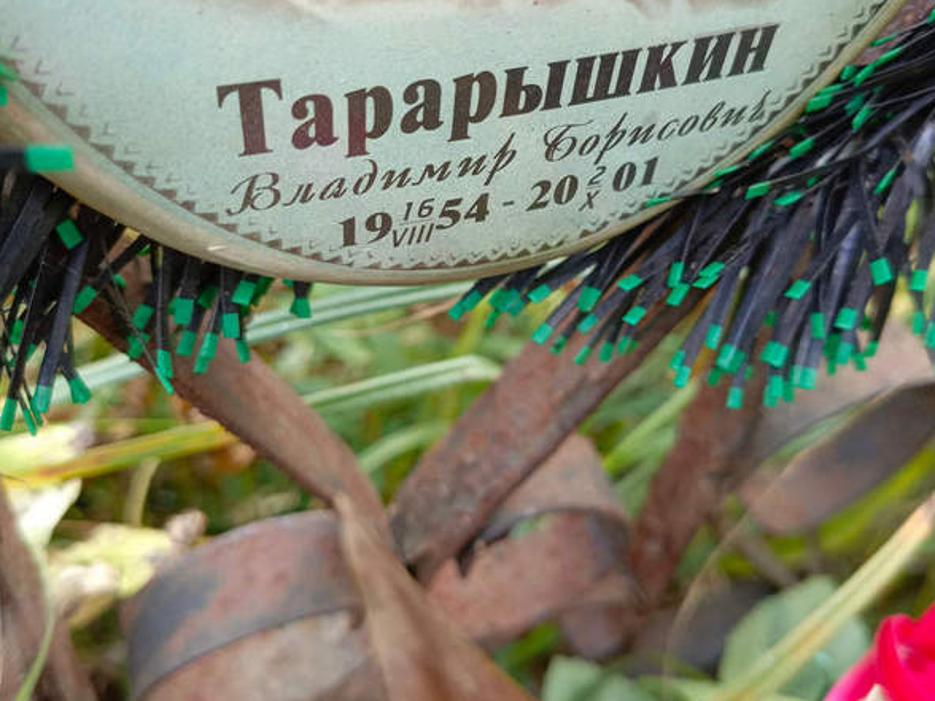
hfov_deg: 53.9
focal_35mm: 34
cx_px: 507
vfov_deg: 41.7
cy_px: 296
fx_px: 918
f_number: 1.69
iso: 272
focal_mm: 4.76
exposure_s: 1/100
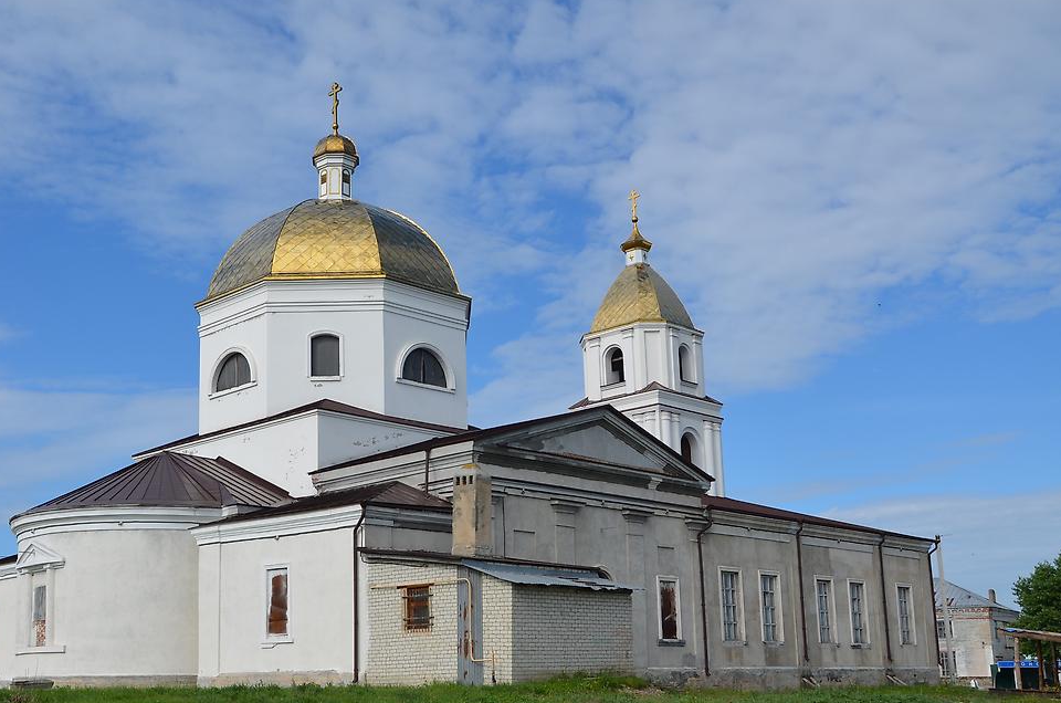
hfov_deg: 43.4
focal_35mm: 45
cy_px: 426
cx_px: 405
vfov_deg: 29.7
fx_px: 1324
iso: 100
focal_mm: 24
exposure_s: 1/320
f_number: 9
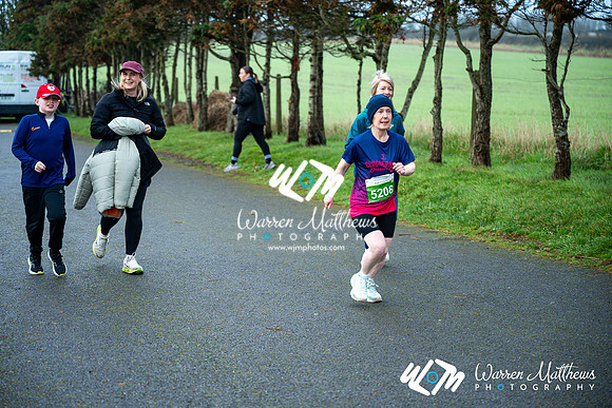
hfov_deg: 28.8
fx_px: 1190
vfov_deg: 19.5
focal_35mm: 70
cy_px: 204
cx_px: 306
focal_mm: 70
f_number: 2.8
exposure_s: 1/1250
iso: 500
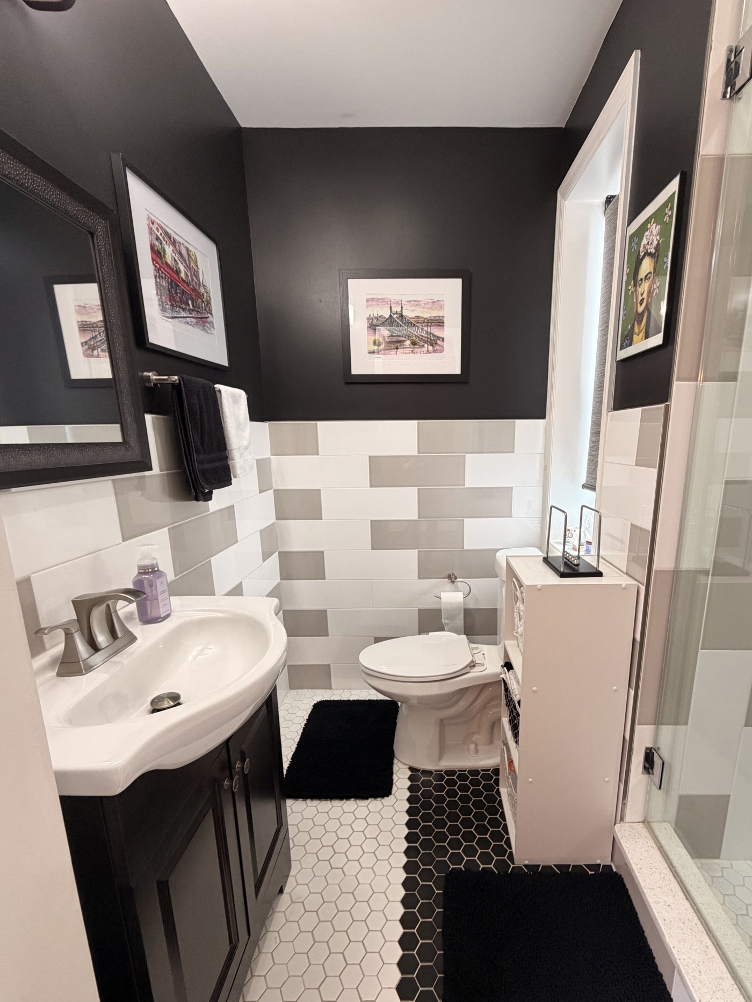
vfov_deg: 94.2
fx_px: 463
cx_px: 425
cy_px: 546
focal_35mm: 16
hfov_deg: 77.7
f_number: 2.2
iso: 250
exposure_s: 1/60
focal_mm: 2.22
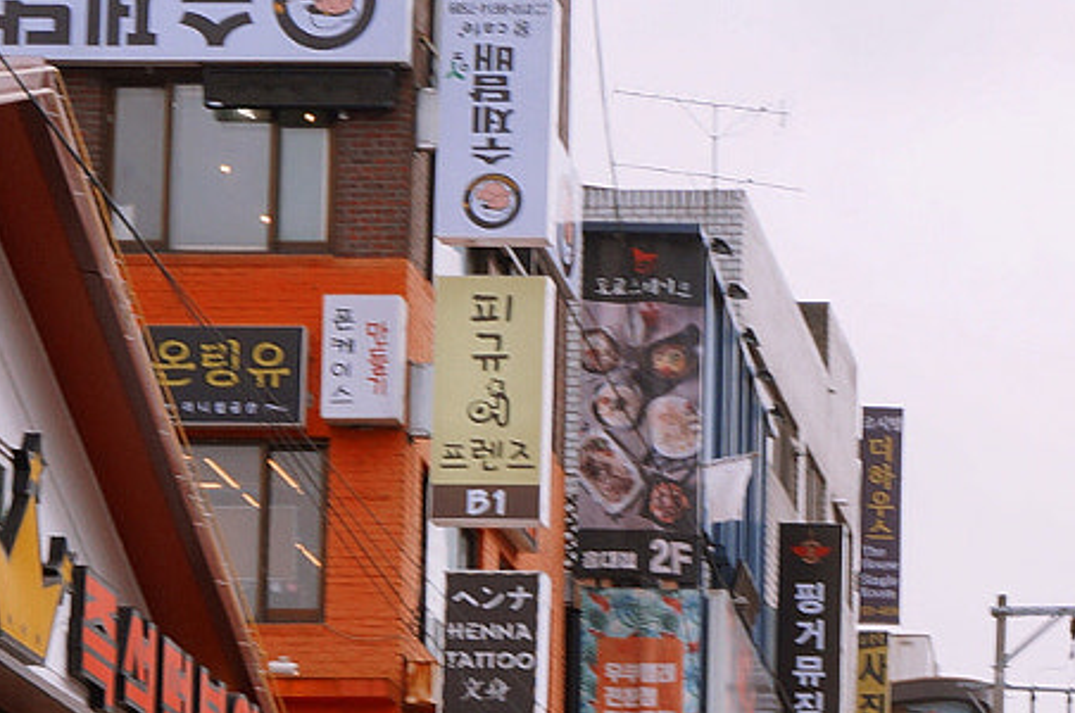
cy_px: 1125
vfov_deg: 9.9
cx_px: 1344
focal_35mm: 133
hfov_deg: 14.9
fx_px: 3959
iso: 100
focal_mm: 25
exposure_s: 1/80
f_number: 10
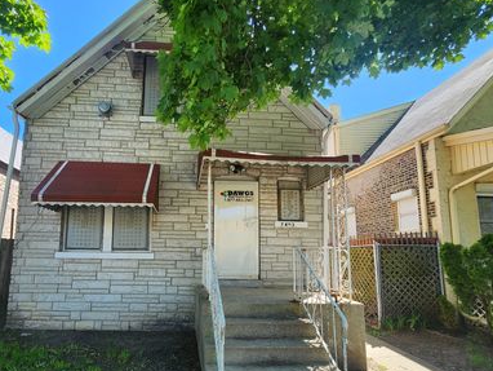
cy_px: 227
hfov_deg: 89.8
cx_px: 197
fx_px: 242
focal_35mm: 17
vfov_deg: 73.8
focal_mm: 2.2
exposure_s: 1/352
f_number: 2.2
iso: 50
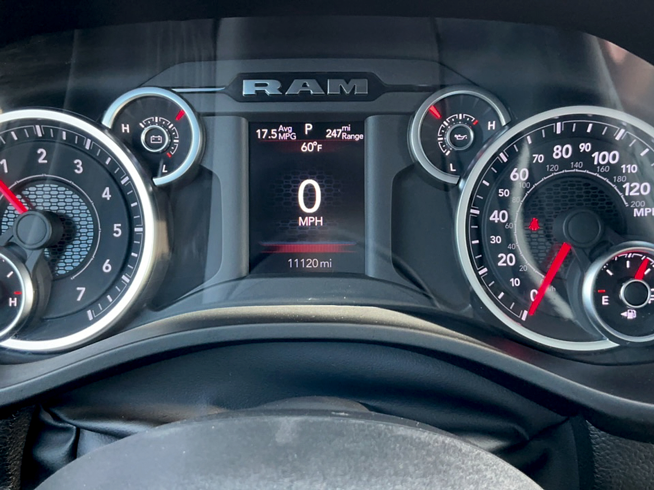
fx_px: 567
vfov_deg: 46.8
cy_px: 245
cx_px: 327
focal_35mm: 30
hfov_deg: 60.0
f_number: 1.8
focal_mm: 3
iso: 100
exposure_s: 1/60
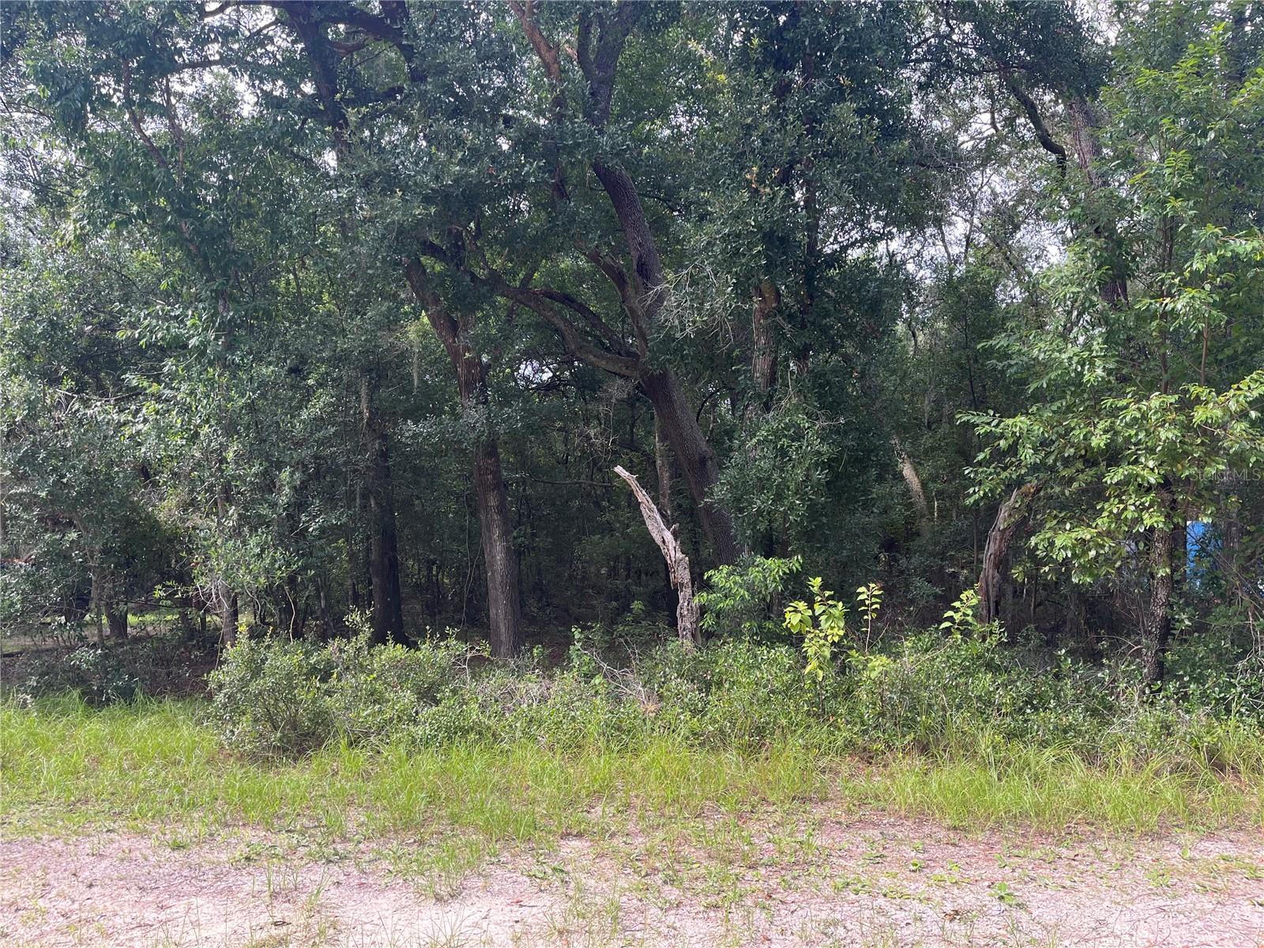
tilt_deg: +3.4
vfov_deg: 53.1
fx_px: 949
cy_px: 474
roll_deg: -0.3
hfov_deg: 67.3
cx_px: 632
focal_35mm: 26
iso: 40
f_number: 1.6
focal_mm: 5.1
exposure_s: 1/231
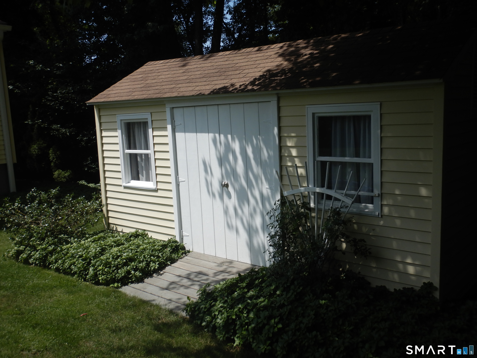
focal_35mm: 34
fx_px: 469
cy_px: 179
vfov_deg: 41.8
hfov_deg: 54.0
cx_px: 238
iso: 125
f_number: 4.2
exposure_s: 1/1000
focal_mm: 6.1
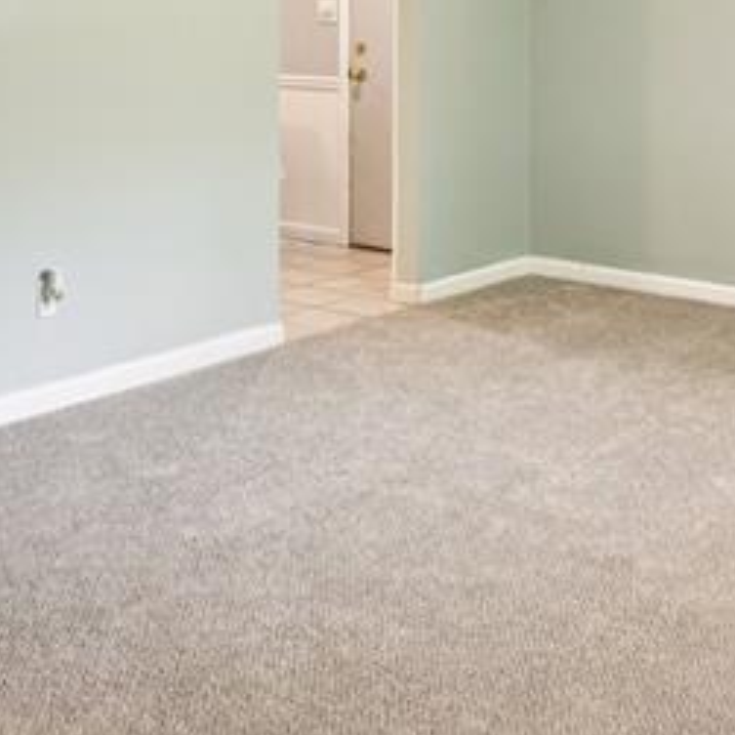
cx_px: 173
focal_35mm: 55
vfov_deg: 29.2
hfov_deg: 30.6
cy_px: 6
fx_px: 1316
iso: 320
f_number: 13
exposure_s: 1/3.33
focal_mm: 15.8
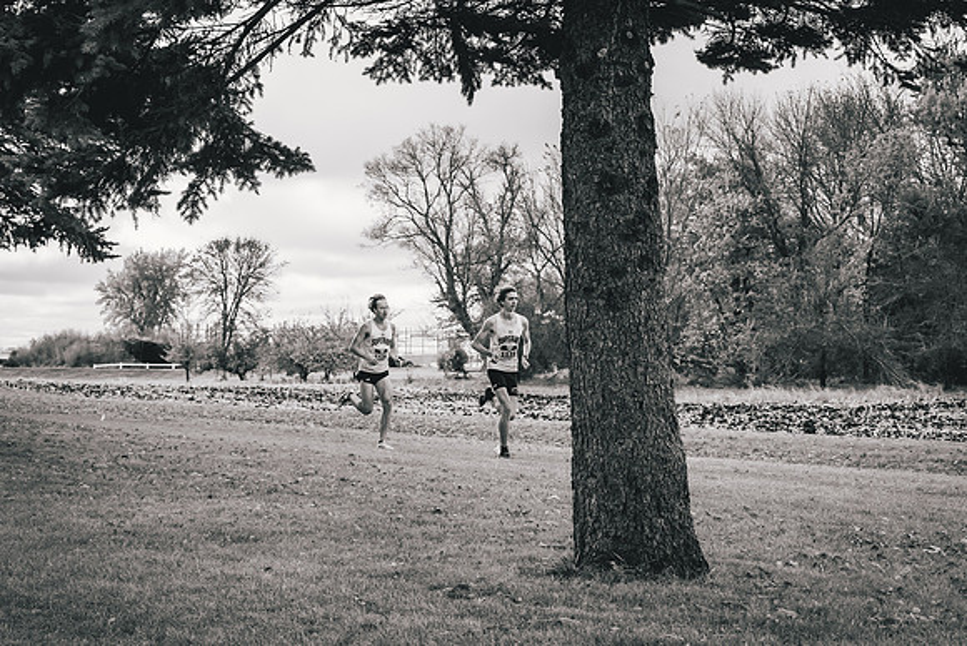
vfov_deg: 22.7
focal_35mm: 60
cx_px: 566
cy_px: 336
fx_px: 1608
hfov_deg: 33.4
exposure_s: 1/1000
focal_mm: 50
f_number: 6.3
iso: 400
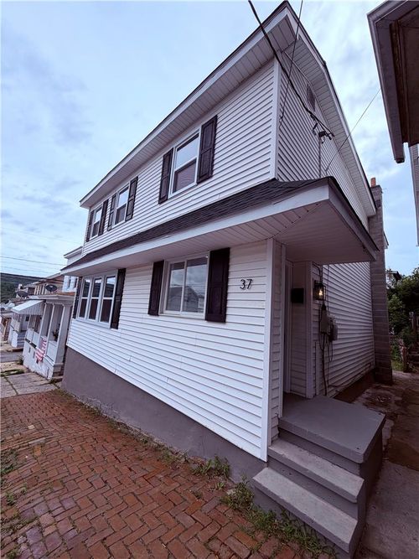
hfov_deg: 85.7
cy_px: 280
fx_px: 226
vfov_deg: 102.1
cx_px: 210
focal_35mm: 14
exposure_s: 1/770
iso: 25
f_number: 2.2
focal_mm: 2.22
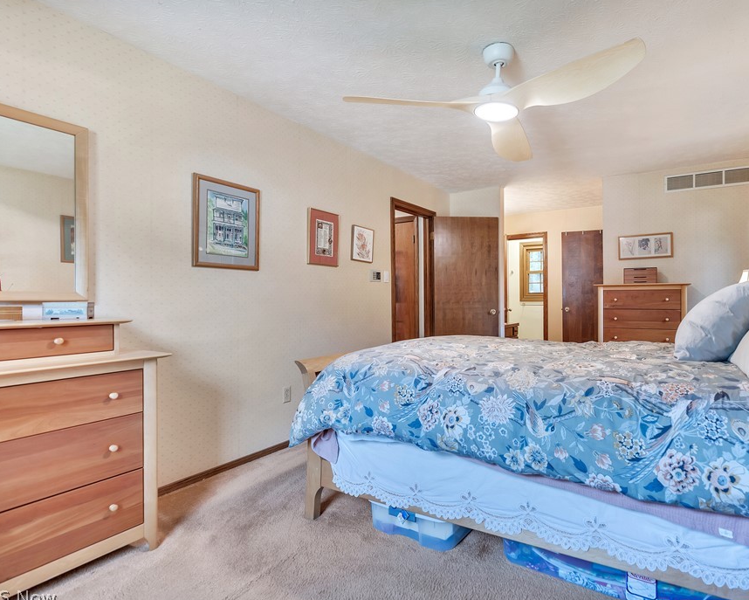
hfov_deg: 82.5
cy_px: 295
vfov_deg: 70.9
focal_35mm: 19
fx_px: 421
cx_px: 442
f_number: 3.2
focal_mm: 16
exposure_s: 1/320
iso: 400
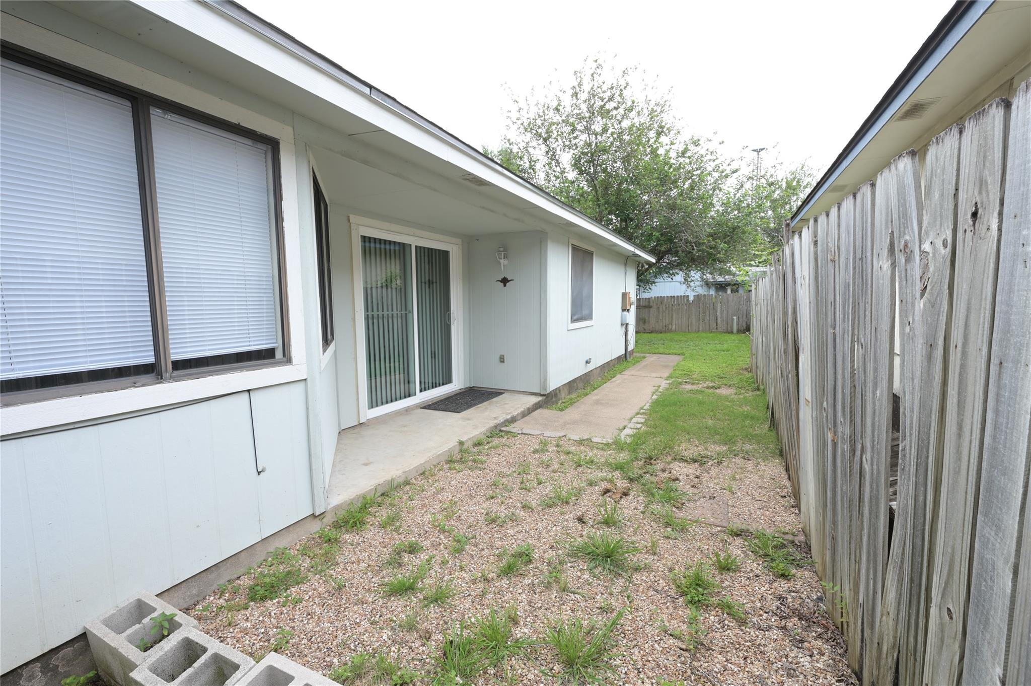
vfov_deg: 77.2
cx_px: 516
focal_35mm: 15
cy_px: 343
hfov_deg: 100.4
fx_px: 429
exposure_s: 1/50
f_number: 9
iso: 100
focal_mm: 15
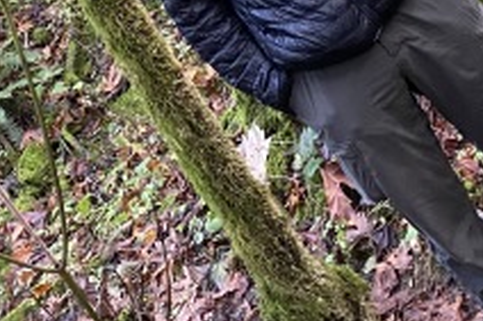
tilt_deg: -5.7
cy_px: -34
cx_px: 164
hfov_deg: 20.0
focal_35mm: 102
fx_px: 1367
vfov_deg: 13.1
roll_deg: +39.3
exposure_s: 1/52
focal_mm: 4.25
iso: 500
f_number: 1.8
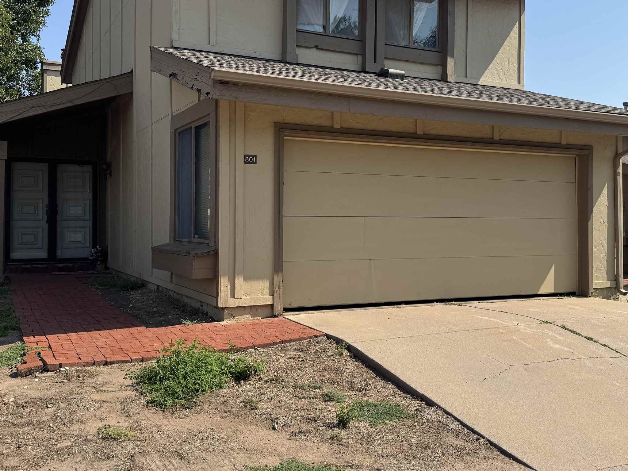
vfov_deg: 39.6
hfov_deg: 51.4
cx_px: 314
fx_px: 653
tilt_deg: +1.3
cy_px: 204
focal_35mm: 36
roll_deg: -0.4
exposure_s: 1/4049
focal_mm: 6.76
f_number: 1.78
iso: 80
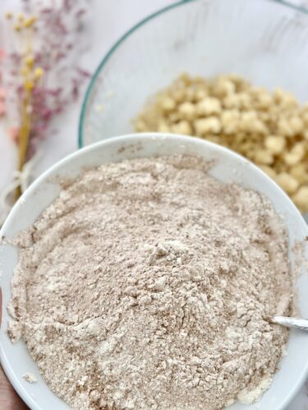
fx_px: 569
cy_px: 205
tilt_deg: -77.5
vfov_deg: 39.7
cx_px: 154
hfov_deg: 30.3
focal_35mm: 48
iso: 80
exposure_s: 1/216
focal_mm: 6.86
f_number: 1.78
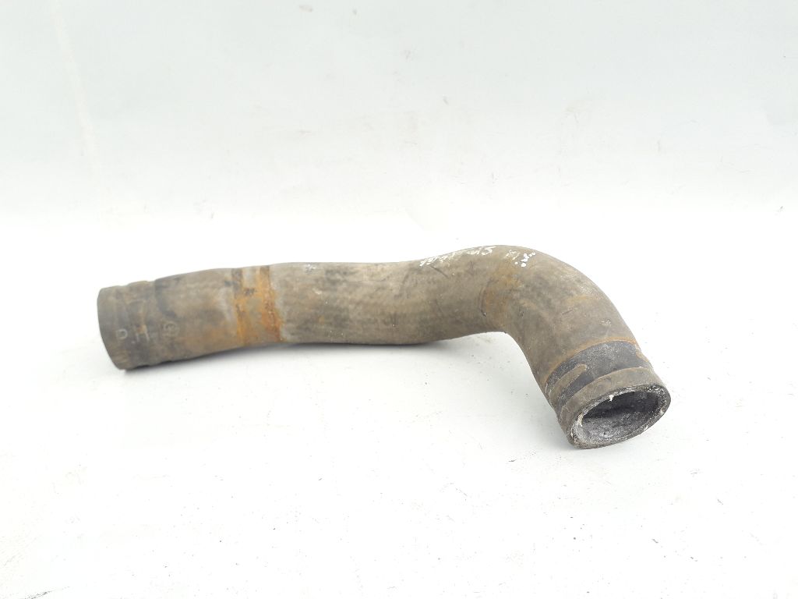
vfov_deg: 51.4
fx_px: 622
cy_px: 300
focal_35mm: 27
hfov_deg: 65.3
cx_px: 399
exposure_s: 1/158
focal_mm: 3.6
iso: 40
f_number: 1.9
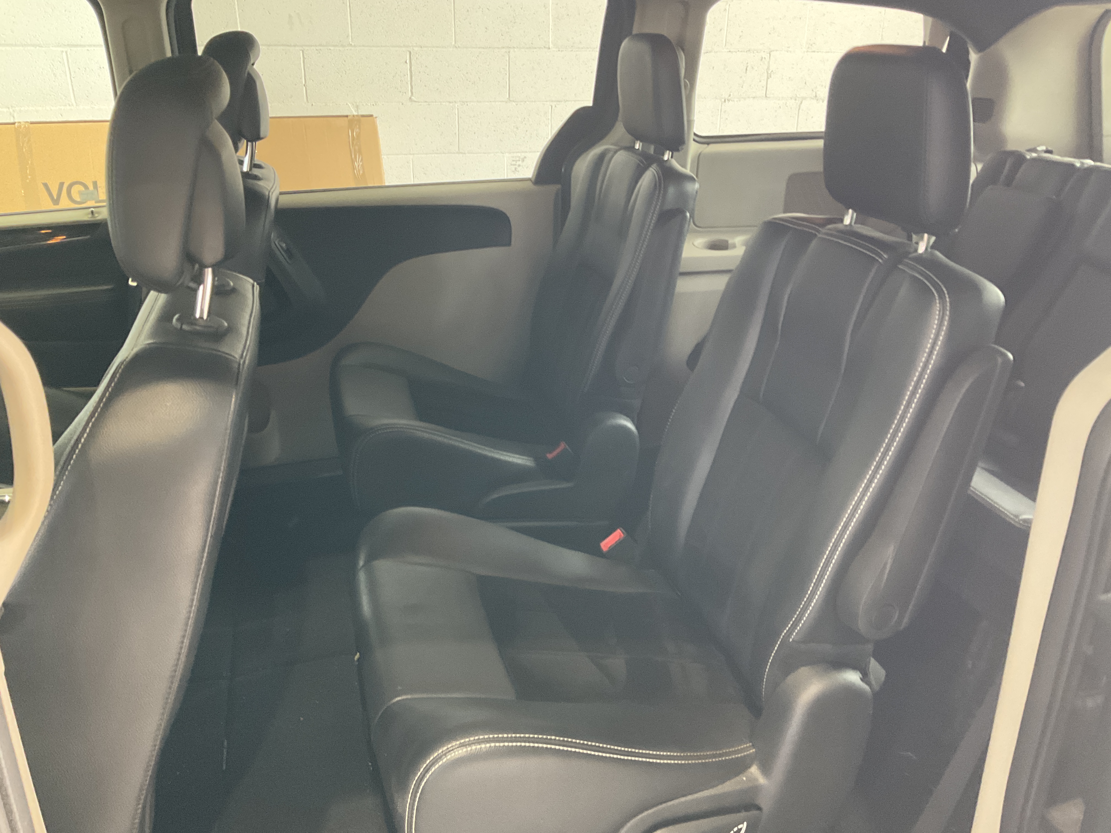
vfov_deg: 48.2
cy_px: 416
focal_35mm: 29
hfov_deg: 61.7
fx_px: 931
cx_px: 556
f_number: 1.8
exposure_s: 1/60
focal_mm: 3
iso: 200
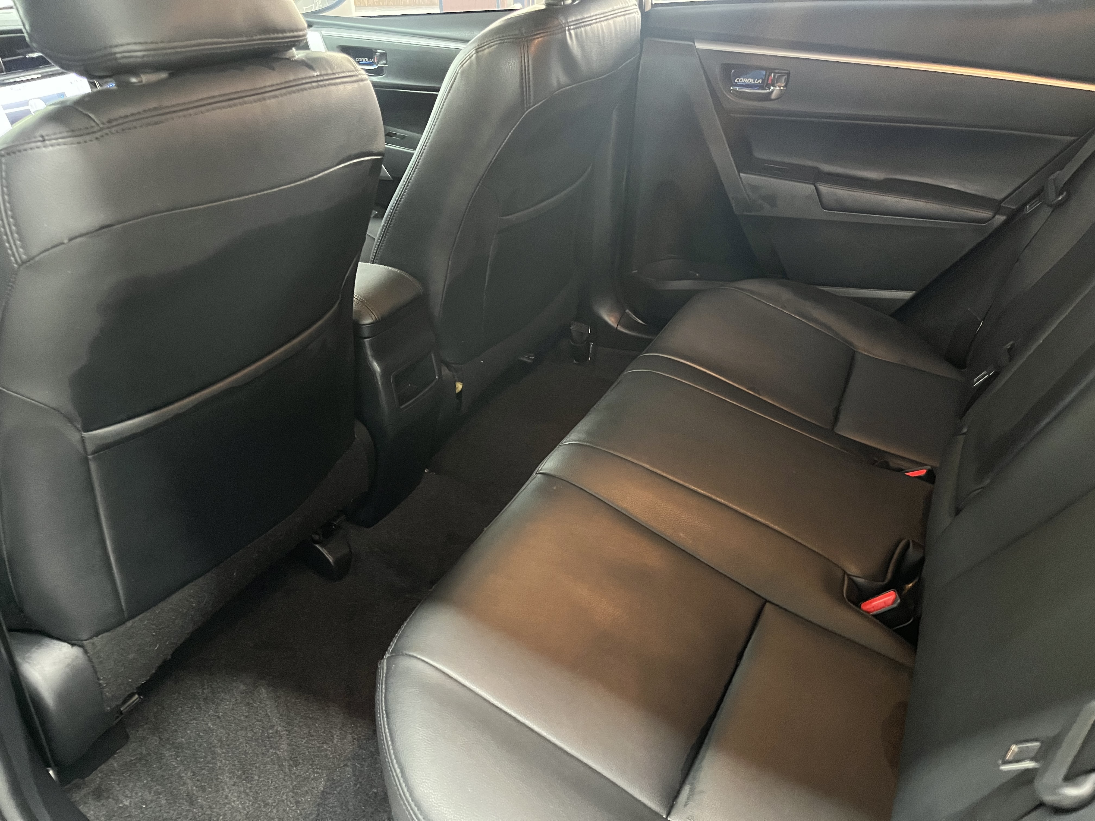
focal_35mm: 26
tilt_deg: -31.3
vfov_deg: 53.1
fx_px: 822
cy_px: 410
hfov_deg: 67.3
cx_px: 548
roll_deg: +1.2
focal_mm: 5.1
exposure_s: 1/30
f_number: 1.6
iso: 800
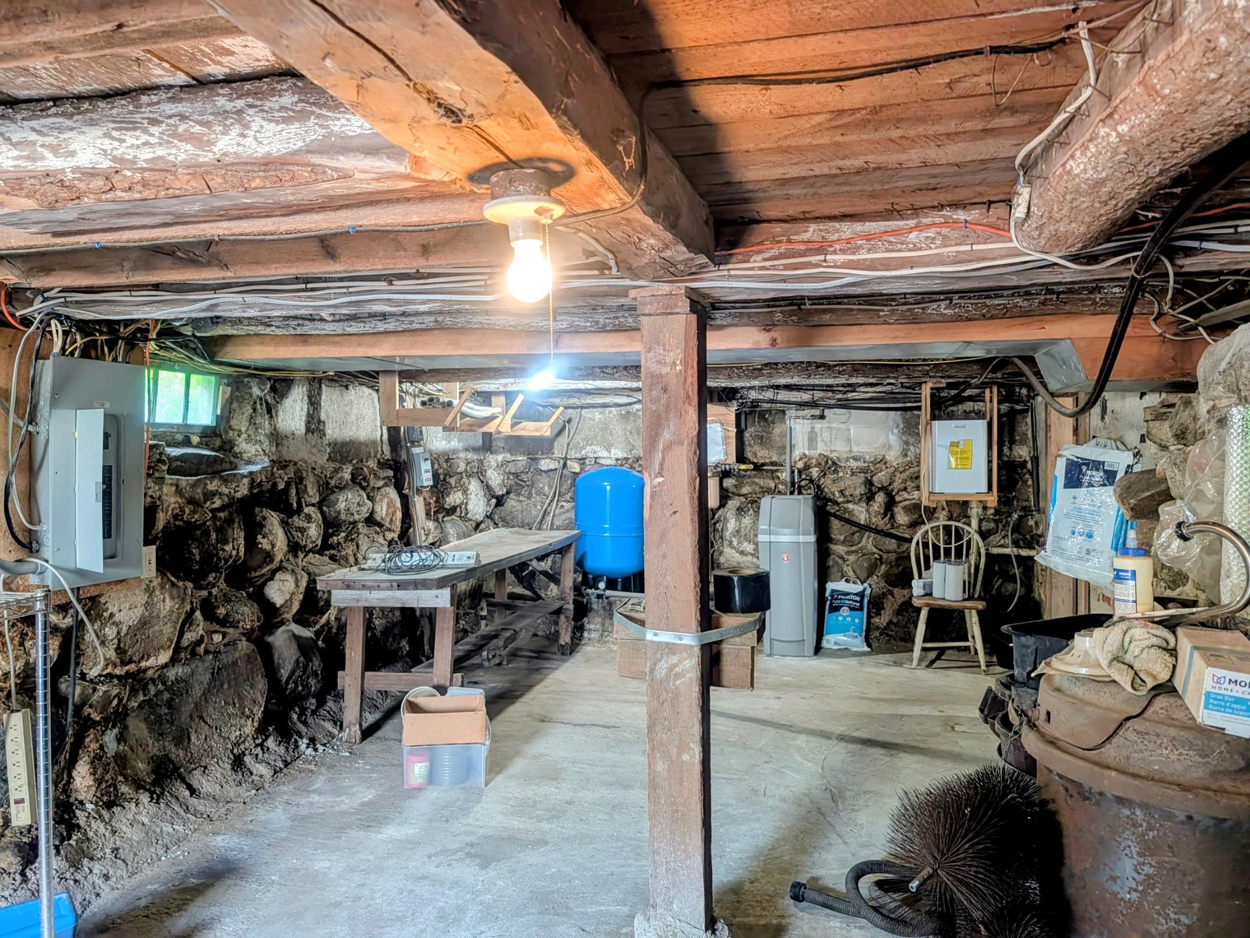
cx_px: 625
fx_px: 867
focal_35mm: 24
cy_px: 469
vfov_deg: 56.8
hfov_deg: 71.6
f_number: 1.68
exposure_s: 1/40
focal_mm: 6.9
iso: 244
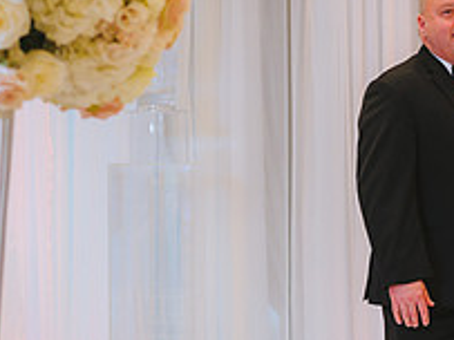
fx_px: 2517
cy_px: 228
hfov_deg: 10.1
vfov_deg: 7.7
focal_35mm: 192
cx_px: 599
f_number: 4
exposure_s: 1/160
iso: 2000
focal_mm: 70
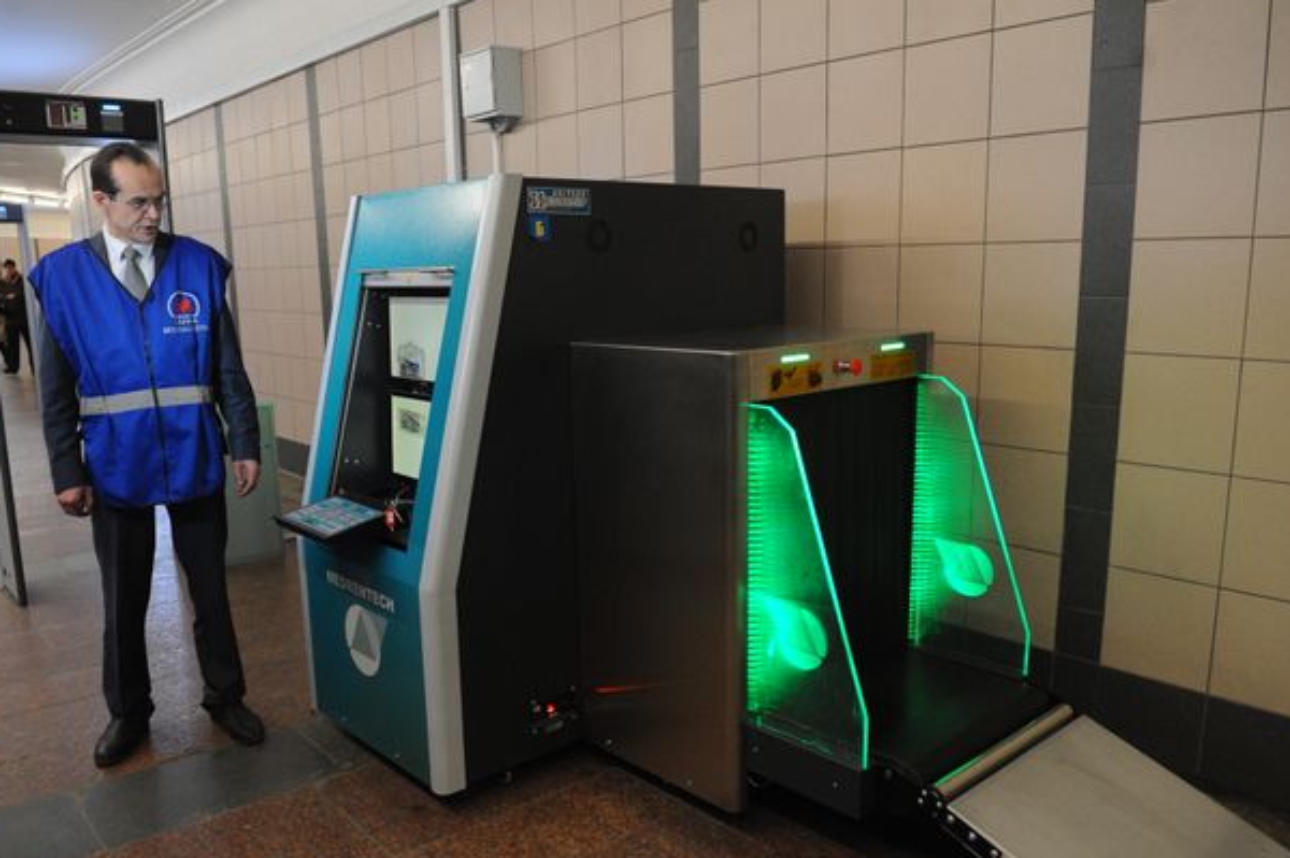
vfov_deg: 46.2
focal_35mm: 28
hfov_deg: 65.5
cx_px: 621
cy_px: 482
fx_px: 1002
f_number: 4
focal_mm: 24
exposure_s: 1/125
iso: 3200
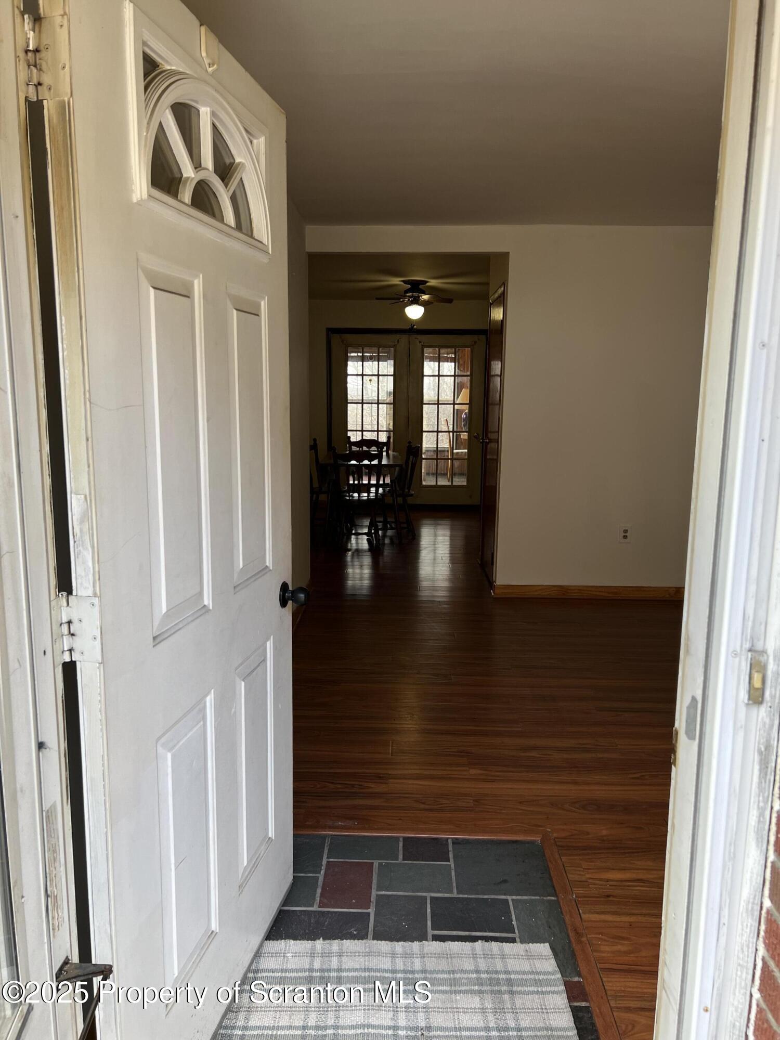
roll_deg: +0.0
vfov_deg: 67.3
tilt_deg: -8.7
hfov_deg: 53.1
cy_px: 520
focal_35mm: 26
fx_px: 781
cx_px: 390
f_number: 1.5
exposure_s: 1/120
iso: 80
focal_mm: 5.7
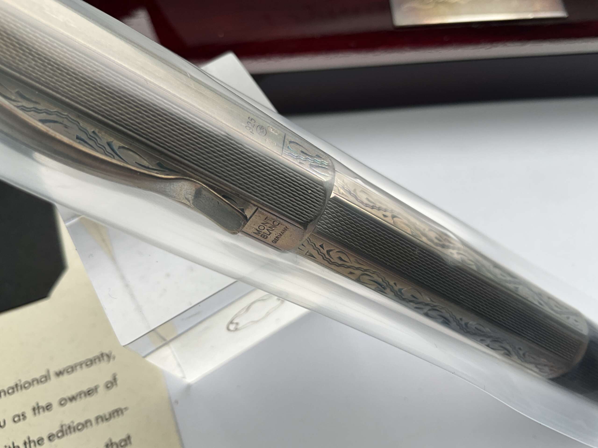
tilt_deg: -65.8
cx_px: 299
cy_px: 224
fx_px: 501
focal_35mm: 29
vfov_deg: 48.2
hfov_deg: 61.7
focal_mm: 3
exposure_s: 1/122
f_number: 1.8
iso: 16
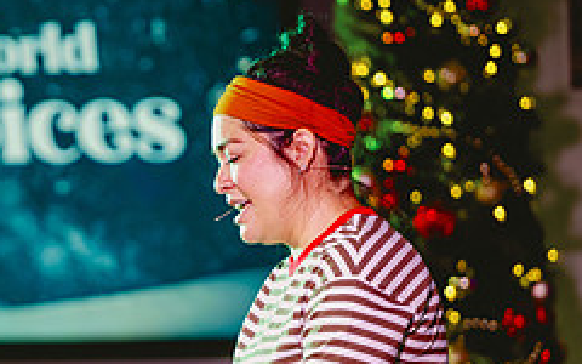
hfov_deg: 4.3
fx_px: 7804
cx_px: 107
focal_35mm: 492
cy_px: 263
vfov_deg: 2.7
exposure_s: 1/160
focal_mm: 200
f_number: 2.8
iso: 500
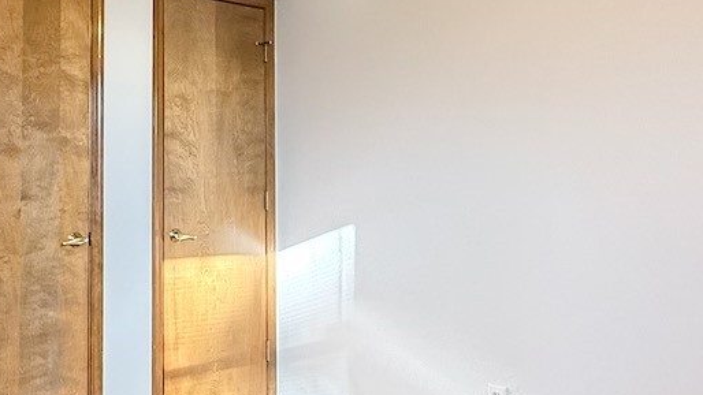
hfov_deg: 50.1
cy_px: 161
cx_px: 156
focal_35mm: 38
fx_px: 708
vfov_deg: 31.1
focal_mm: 2.22
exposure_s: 1/120
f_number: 2.2
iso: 500
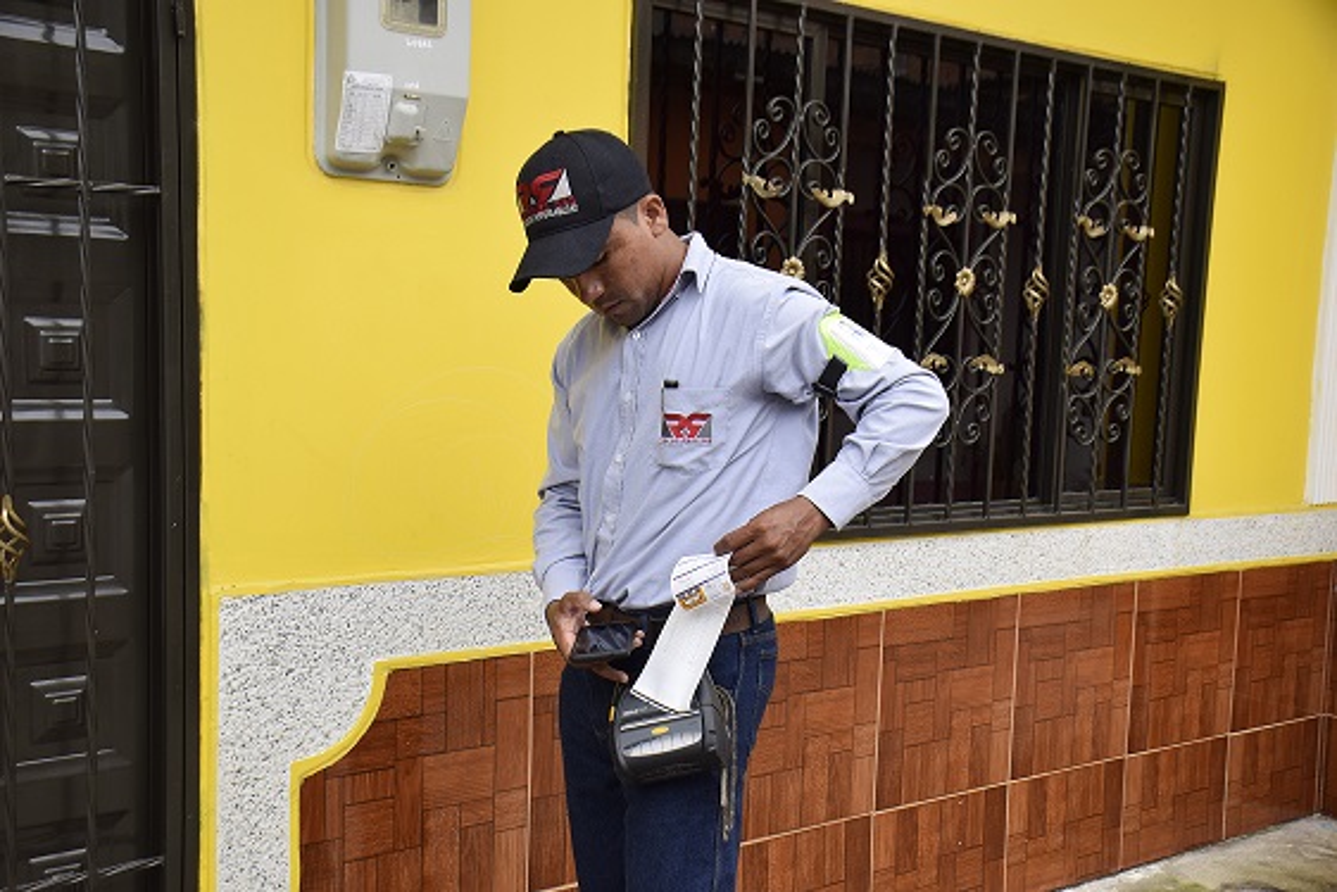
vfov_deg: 29.9
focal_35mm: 45
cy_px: 446
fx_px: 1672
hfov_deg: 43.6
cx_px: 668
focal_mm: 30
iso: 250
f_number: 5.6
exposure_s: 1/500
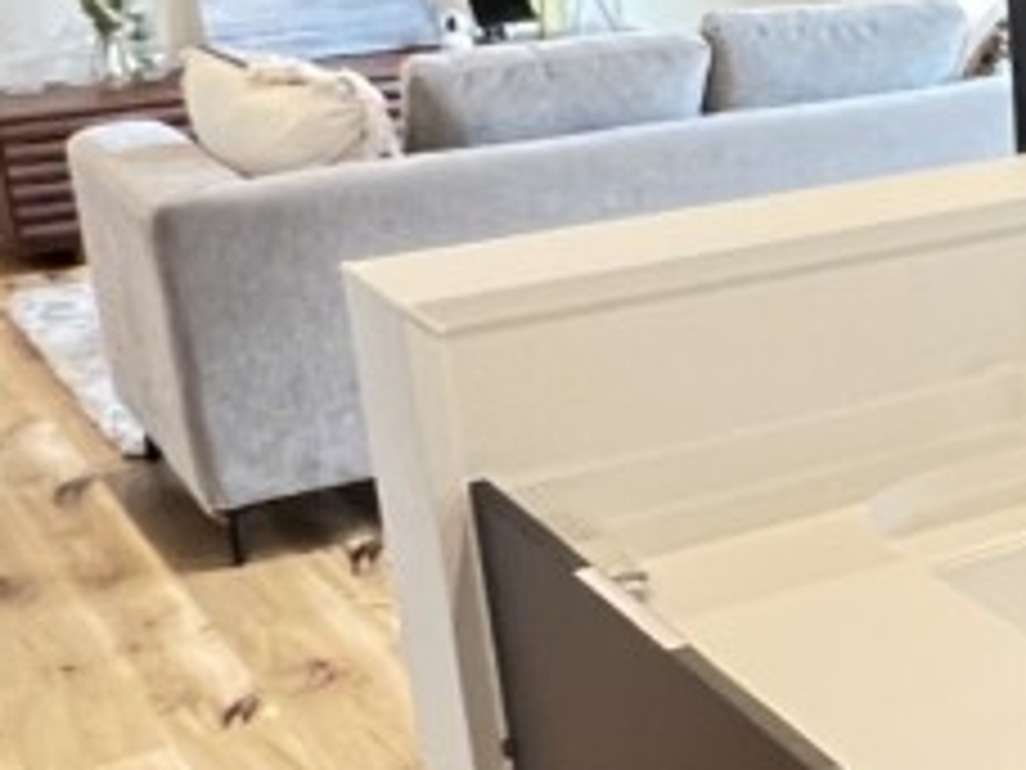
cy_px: 261
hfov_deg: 20.8
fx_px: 2164
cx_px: 1706
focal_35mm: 73
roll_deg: -0.4
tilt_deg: -14.6
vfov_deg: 20.1
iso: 320
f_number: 1.8
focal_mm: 1.57
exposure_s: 1/60
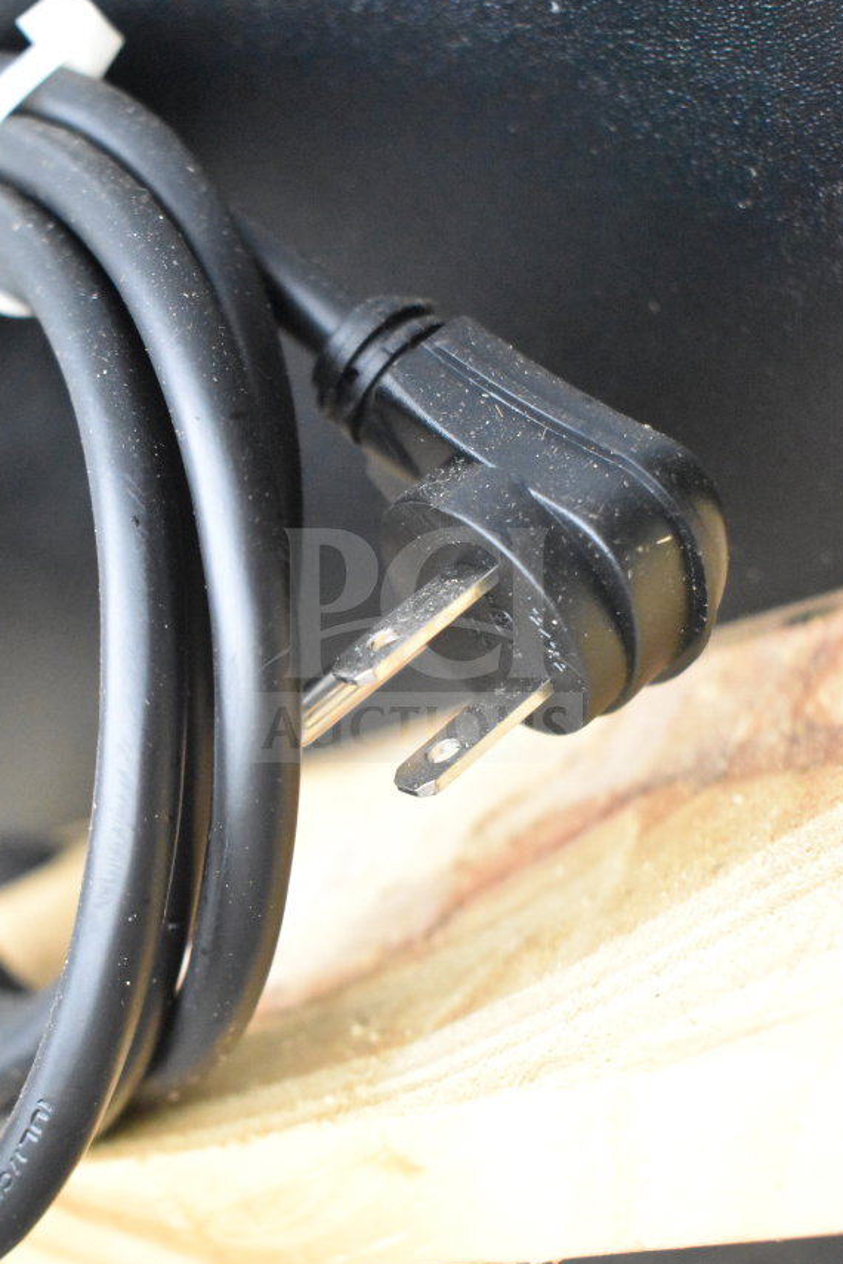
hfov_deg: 22.3
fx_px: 2142
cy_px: 645
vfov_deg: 32.9
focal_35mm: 61
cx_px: 416
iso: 11400
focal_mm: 38
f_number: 4.8
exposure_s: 1/3200
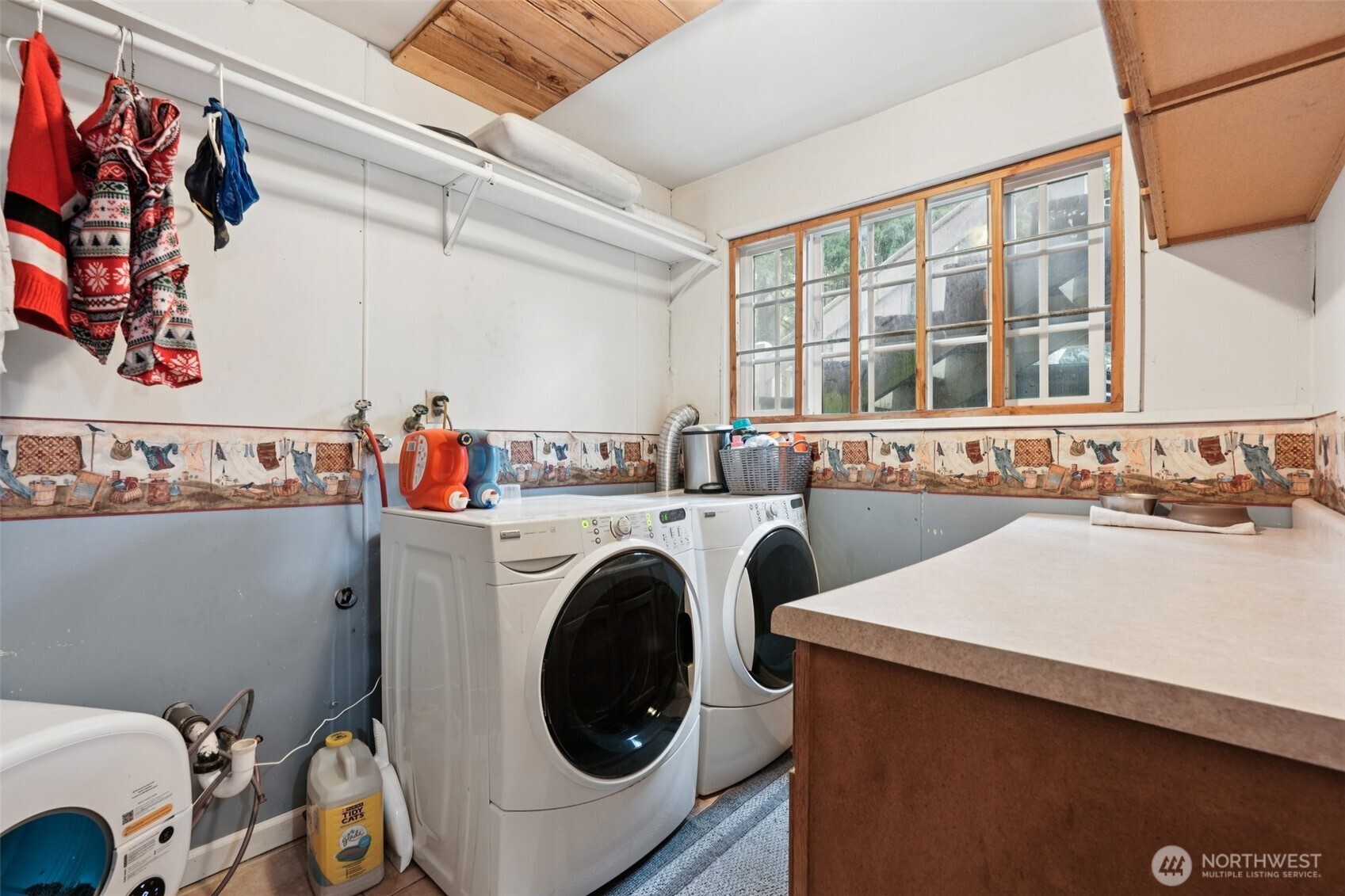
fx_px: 598
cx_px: 672
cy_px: 448
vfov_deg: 73.7
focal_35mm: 16
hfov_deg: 96.7
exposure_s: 1/3.33
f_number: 8
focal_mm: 16
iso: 400
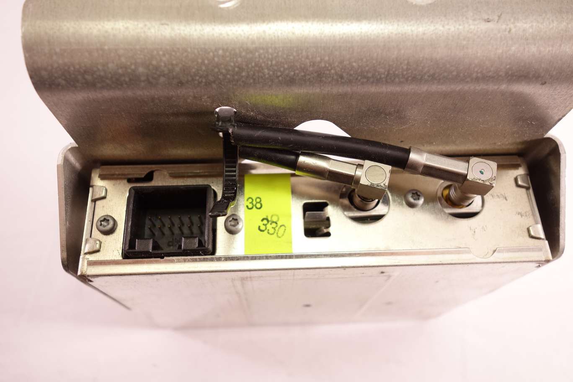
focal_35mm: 29
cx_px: 286
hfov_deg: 63.7
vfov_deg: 45.0
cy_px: 191
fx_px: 462
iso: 320
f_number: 4
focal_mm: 10.91
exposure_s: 1/30
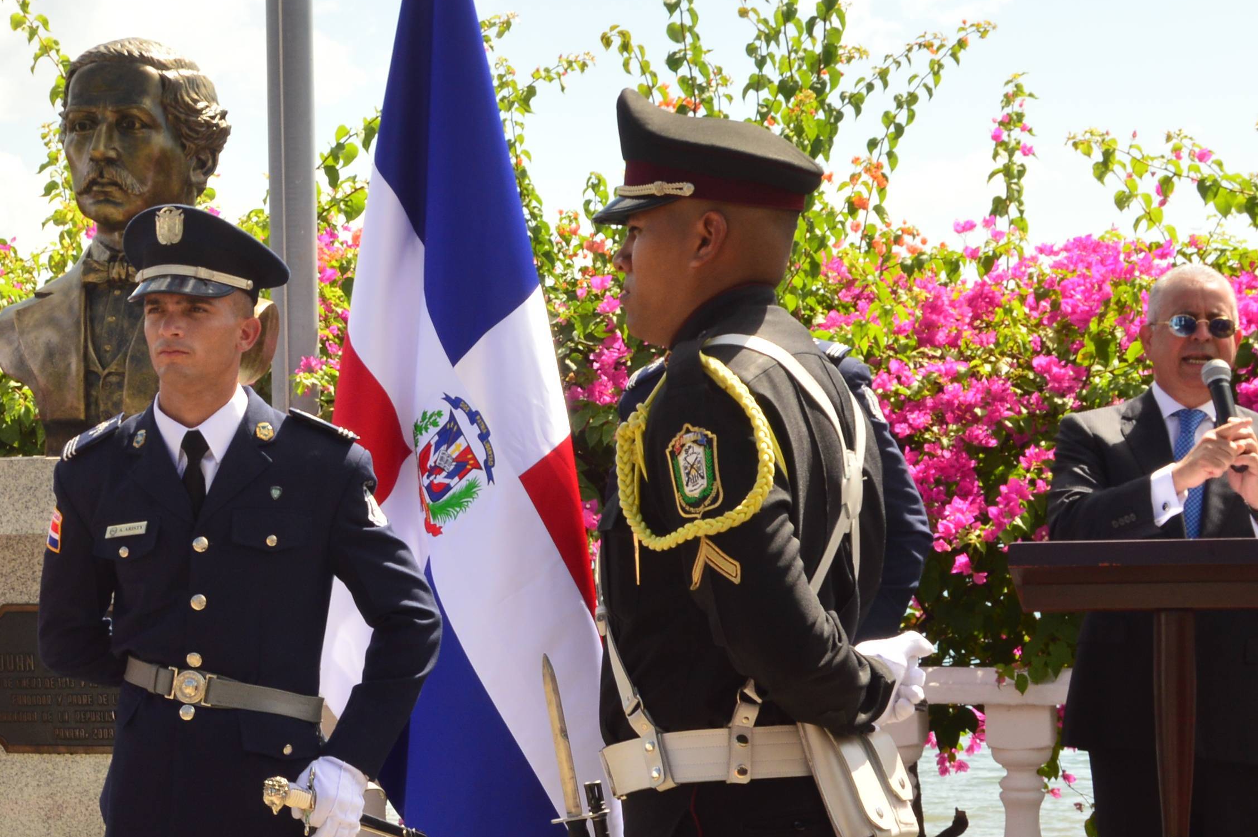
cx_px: 241
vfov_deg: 14.7
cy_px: 481
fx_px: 3247
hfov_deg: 21.6
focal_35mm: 93
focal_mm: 31
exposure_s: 1/125
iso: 200
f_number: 14
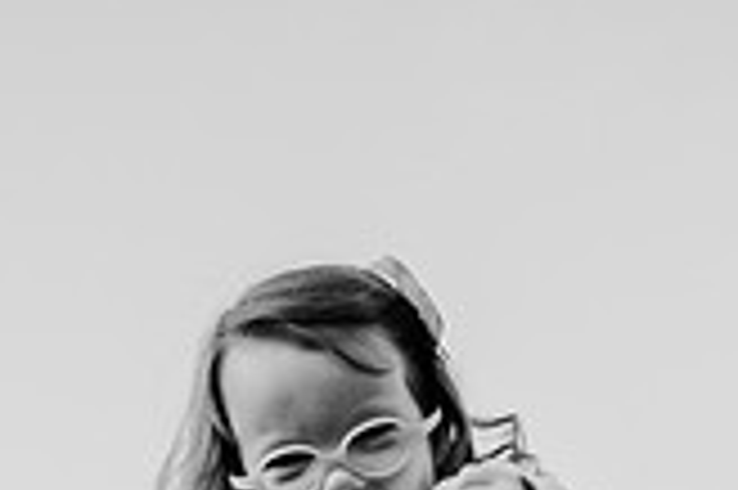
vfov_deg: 14.4
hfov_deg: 23.9
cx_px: 261
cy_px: 843
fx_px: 1741
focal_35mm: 85
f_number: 2.8
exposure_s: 1/250
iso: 500
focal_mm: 24
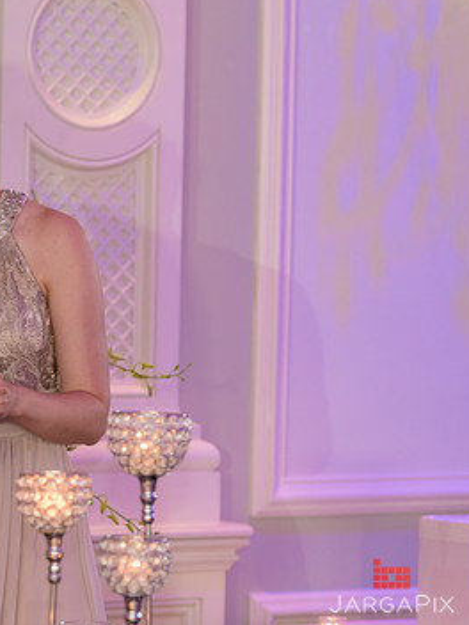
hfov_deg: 6.7
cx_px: -16
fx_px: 4010
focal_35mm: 222
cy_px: 308
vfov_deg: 8.9
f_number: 3.2
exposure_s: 1/125
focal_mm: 140
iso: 1600
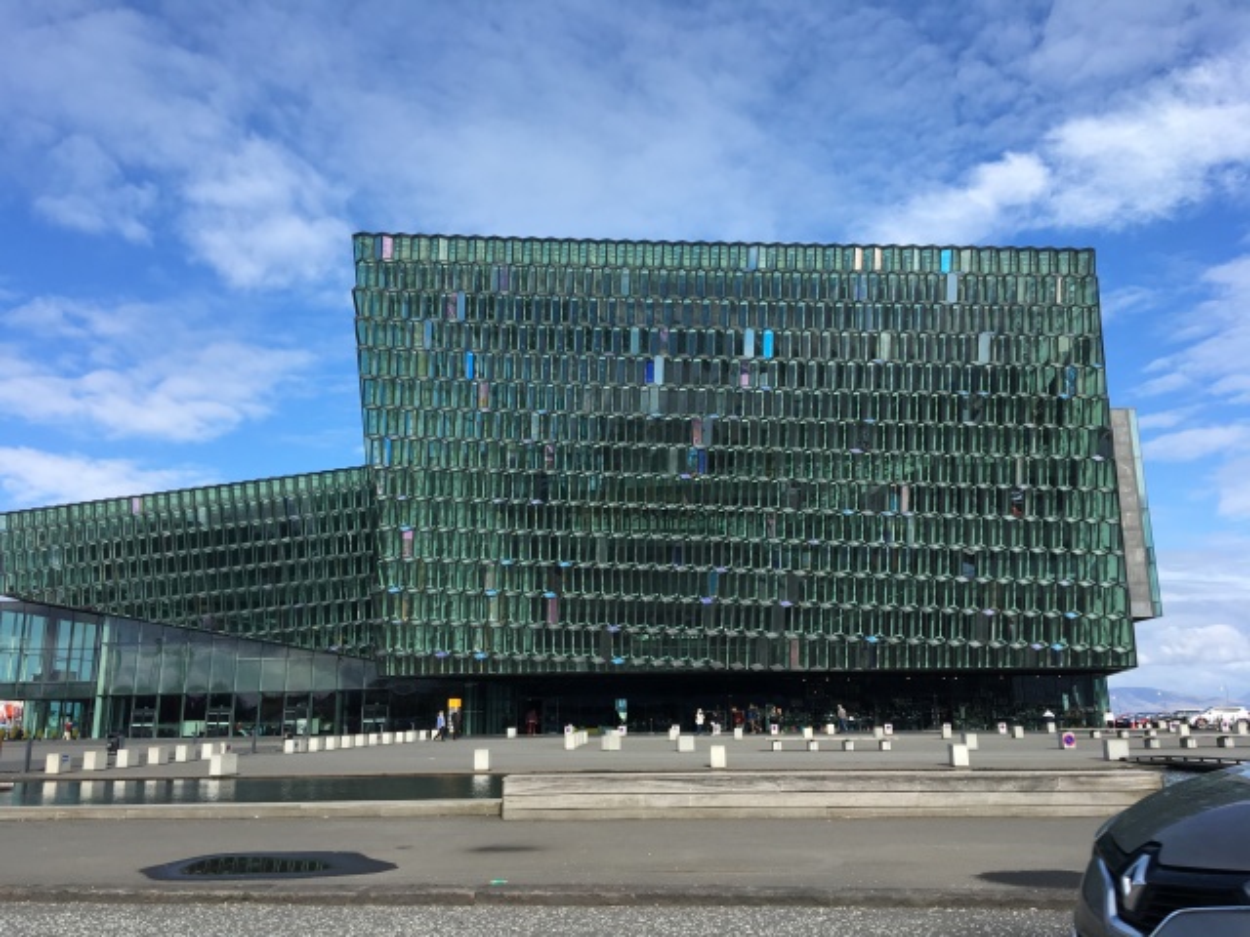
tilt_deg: +13.1
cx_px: 625
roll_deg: -2.3
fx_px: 1047
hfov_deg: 61.7
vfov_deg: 48.2
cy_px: 468
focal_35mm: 29
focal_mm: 4.15
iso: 25
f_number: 2.2
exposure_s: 1/950
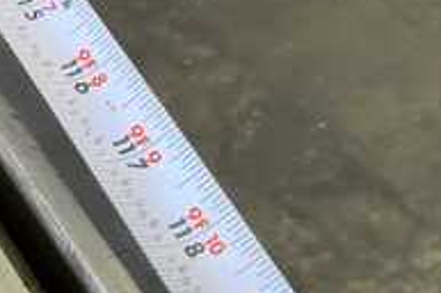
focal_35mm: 94
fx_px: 1150
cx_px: 64
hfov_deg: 21.3
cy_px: 499
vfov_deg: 13.3
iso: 160
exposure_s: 1/60
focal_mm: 3
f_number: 1.8
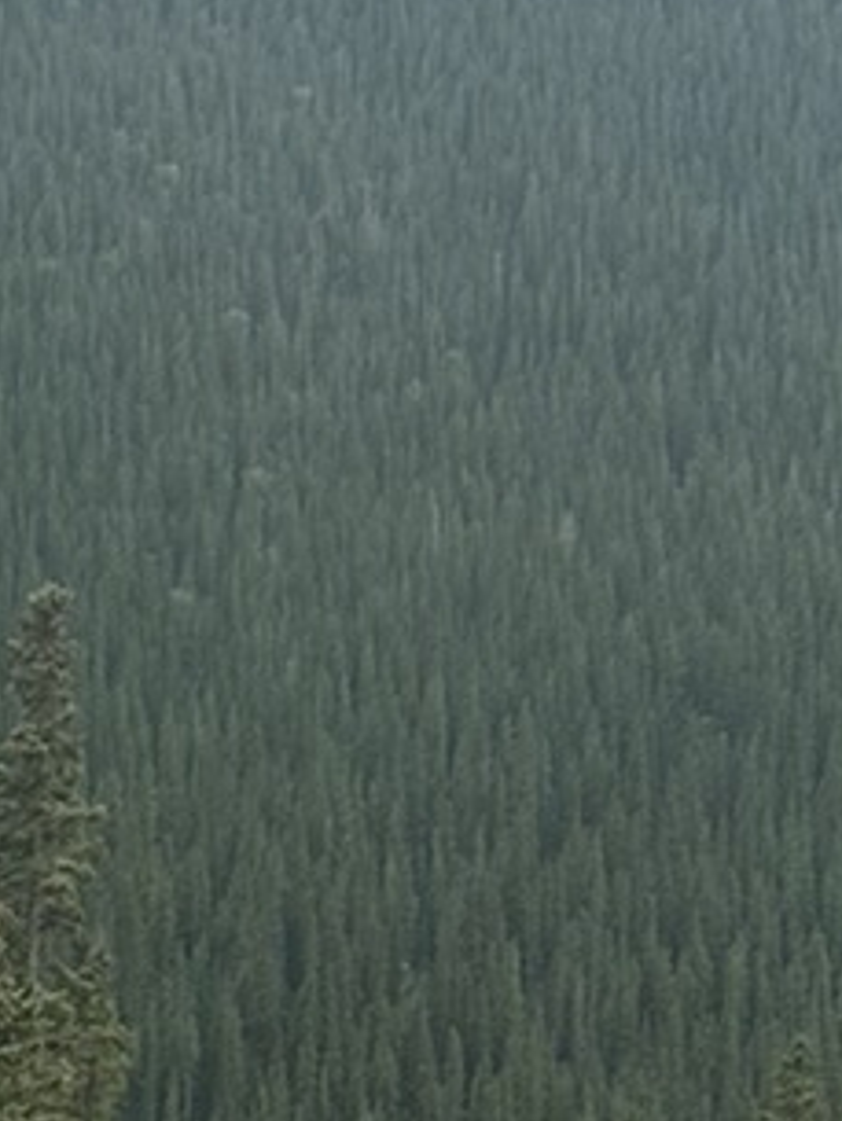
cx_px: 493
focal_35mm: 161
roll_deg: -5.3
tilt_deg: +0.0
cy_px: 489
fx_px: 5218
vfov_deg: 12.3
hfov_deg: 9.2
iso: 80
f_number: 1.78
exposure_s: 1/4545
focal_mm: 6.86
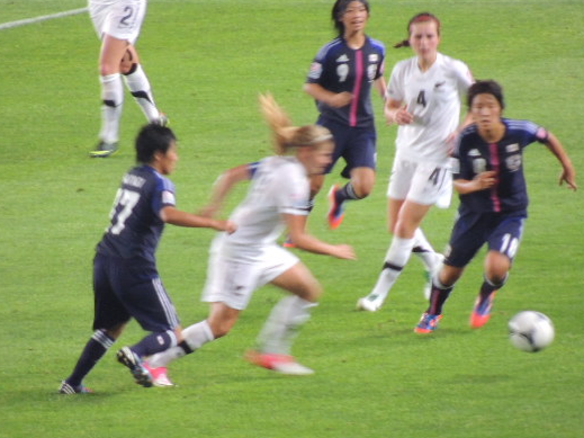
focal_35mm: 1234
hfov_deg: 1.6
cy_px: 248
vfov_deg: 1.2
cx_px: 239
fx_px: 20814
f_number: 5.9
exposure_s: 1/60
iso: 800
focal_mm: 180
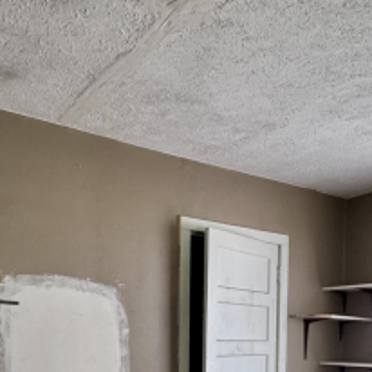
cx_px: 210
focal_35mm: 40
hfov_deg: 41.8
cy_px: 379
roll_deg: -1.6
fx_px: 486
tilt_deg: -6.6
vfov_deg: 37.1
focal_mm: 2.22
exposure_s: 1/99
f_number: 2.2
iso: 250
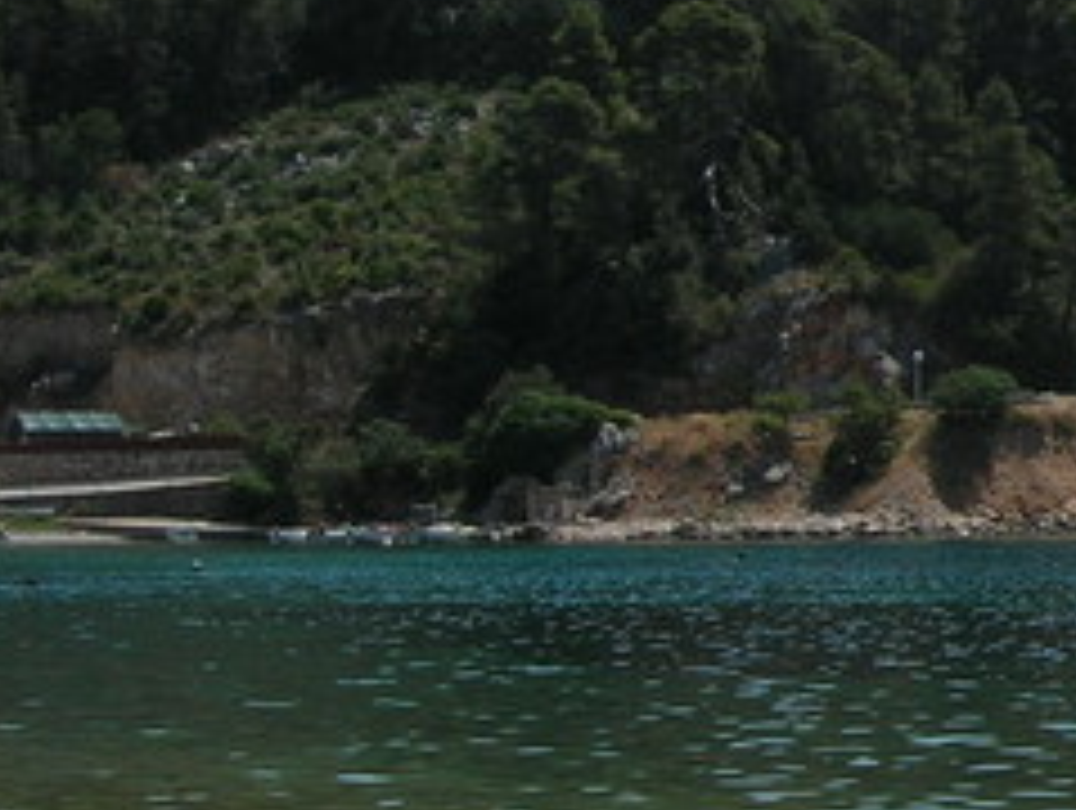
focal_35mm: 127
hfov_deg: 14.1
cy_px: 198
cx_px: 1778
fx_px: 3954
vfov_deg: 11.7
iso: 64
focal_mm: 7.8
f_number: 4.8
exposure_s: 1/880
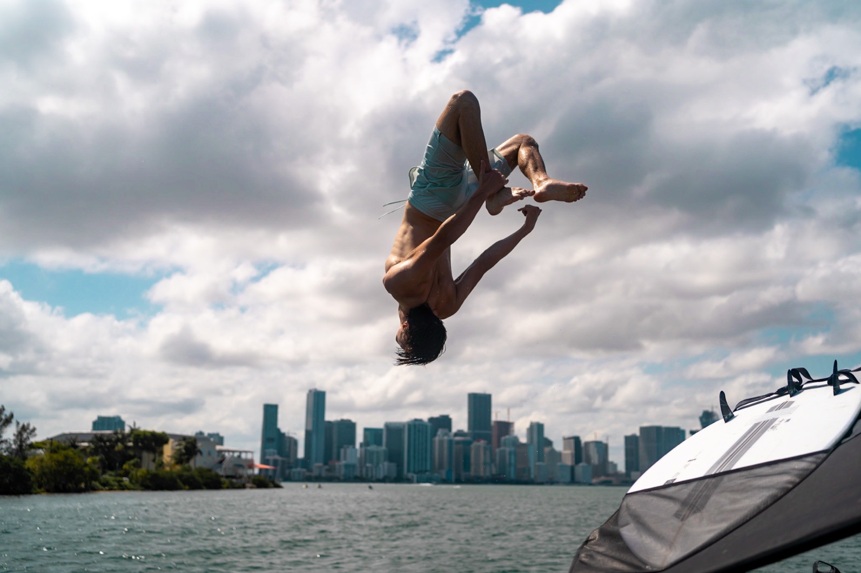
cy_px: 286
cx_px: 430
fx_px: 837
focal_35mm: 35
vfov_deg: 37.8
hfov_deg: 54.4
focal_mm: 35
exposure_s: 1/4000
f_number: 3.2
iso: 100
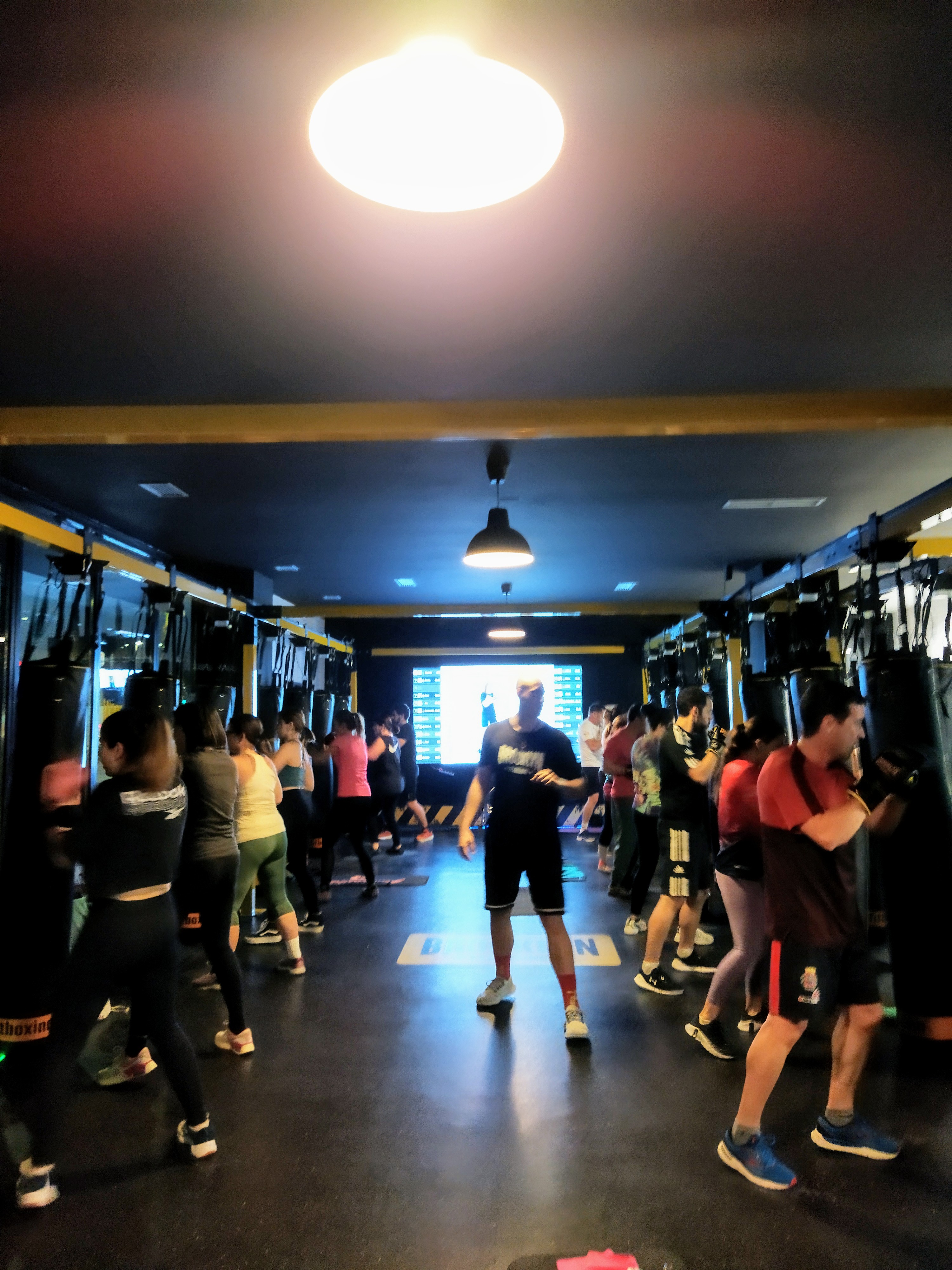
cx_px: 476
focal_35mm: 27
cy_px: 635
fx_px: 990
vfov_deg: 65.3
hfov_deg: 51.4
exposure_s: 1/20
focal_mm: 4.71
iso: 434
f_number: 1.79
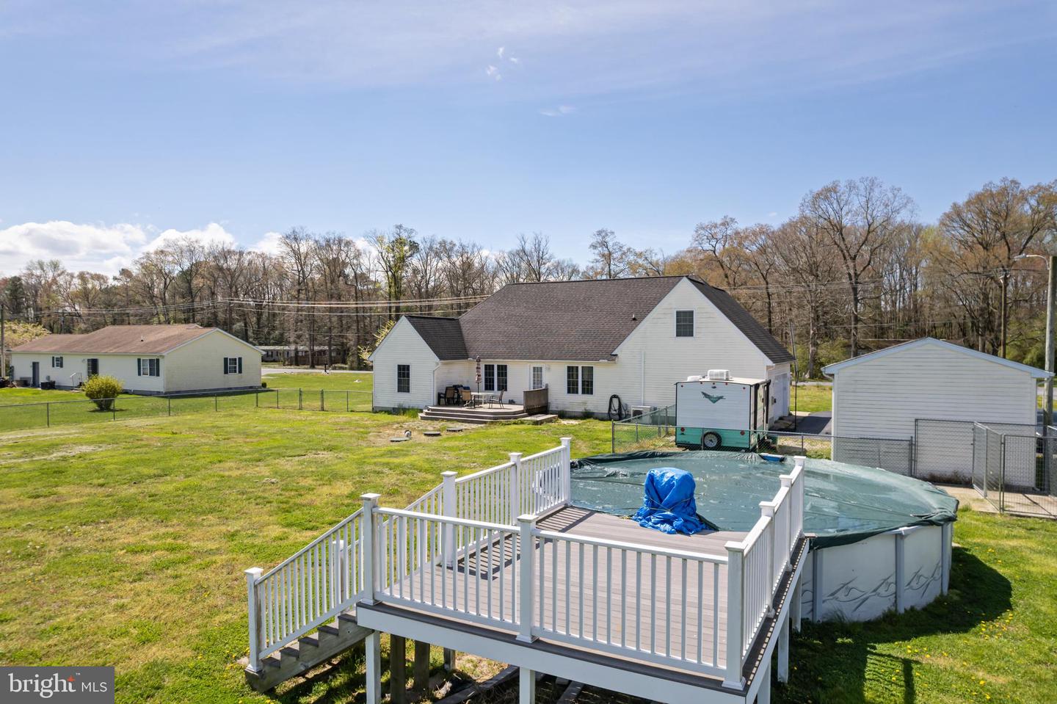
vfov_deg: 57.2
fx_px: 646
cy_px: 352
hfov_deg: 78.6
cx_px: 528
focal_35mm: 22
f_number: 2.8
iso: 100
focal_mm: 8.38
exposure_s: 1/2000
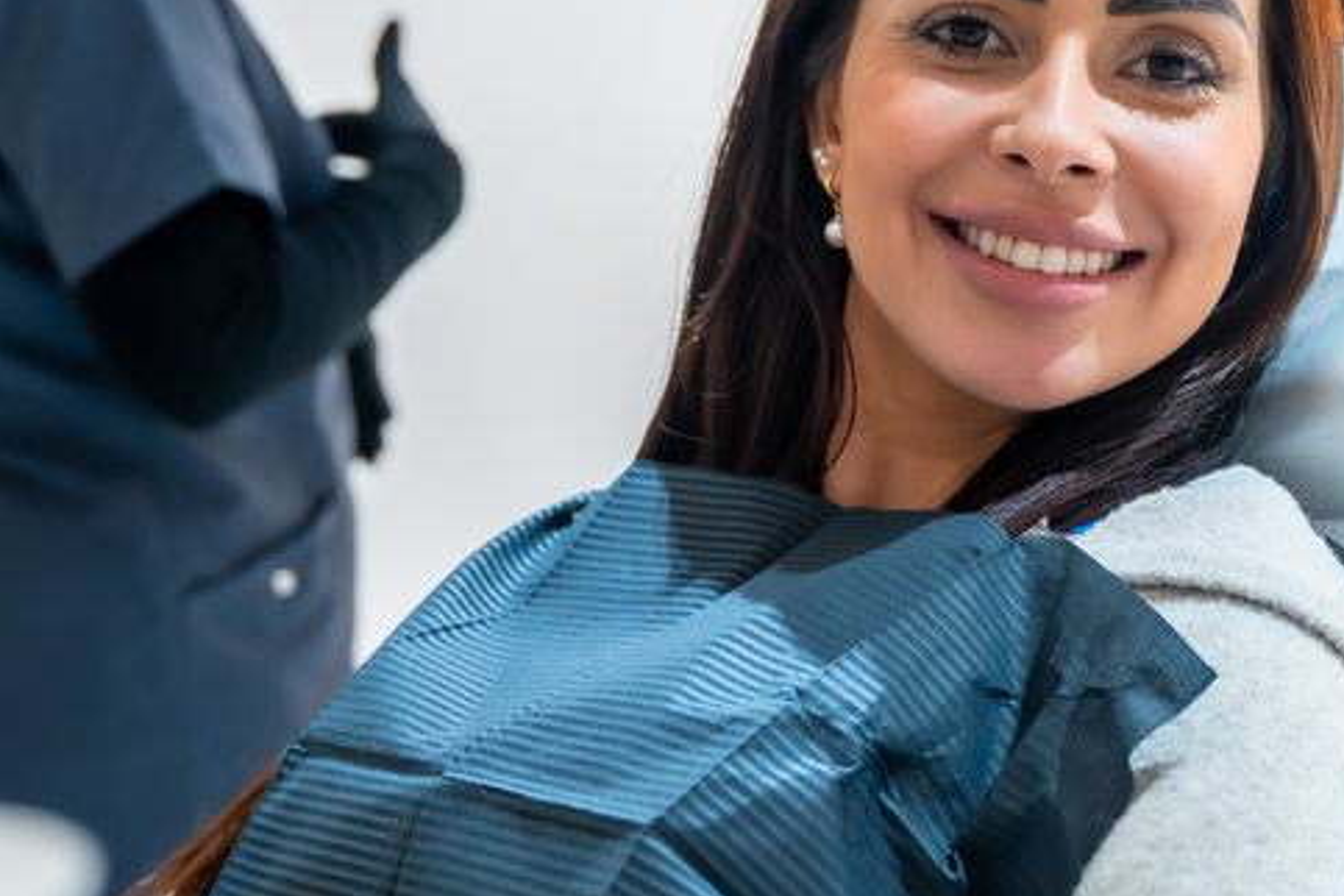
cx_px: 999
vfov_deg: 15.5
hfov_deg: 22.9
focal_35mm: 88
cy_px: 415
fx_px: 3285
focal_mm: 35.4
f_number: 2.8
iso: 800
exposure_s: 1/250
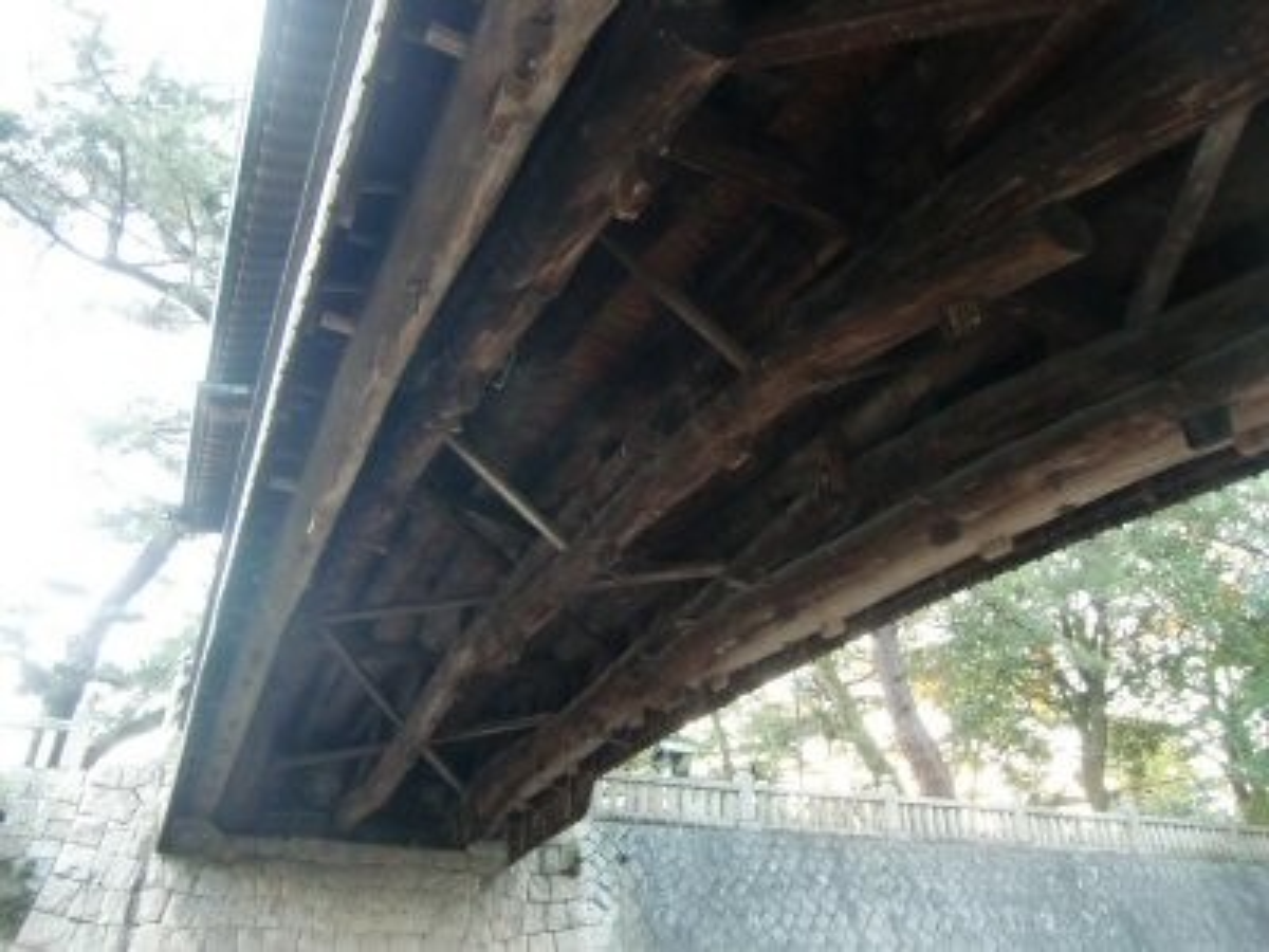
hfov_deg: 71.6
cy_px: 476
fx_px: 880
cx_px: 634
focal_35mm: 24
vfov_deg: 56.8
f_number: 3.2
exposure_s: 1/15
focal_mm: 4.3
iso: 400
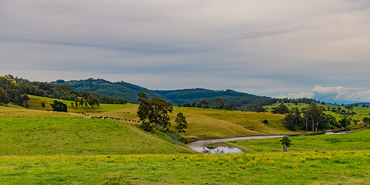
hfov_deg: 67.0
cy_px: 124
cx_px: 186
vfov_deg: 36.2
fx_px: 280
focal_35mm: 29
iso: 250
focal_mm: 18
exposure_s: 1/30
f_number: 6.3
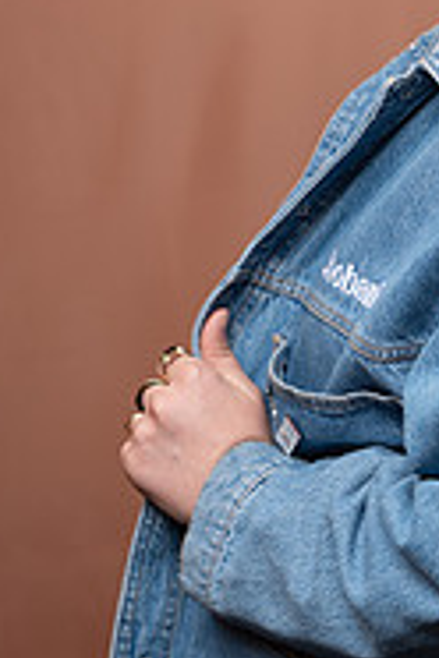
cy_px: 124
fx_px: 3183
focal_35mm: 174
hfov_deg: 7.8
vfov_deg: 11.8
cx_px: 478
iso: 320
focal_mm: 72
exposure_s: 1/160
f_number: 4
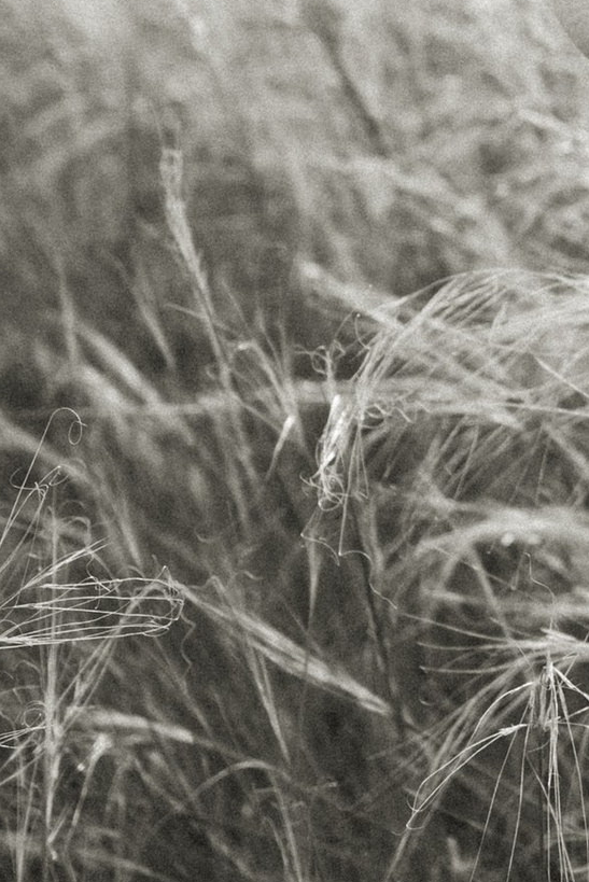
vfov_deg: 8.7
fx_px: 5735
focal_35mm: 234
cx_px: 1110
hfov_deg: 5.8
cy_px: -96
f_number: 1.8
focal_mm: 50
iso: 100
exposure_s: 1/1600
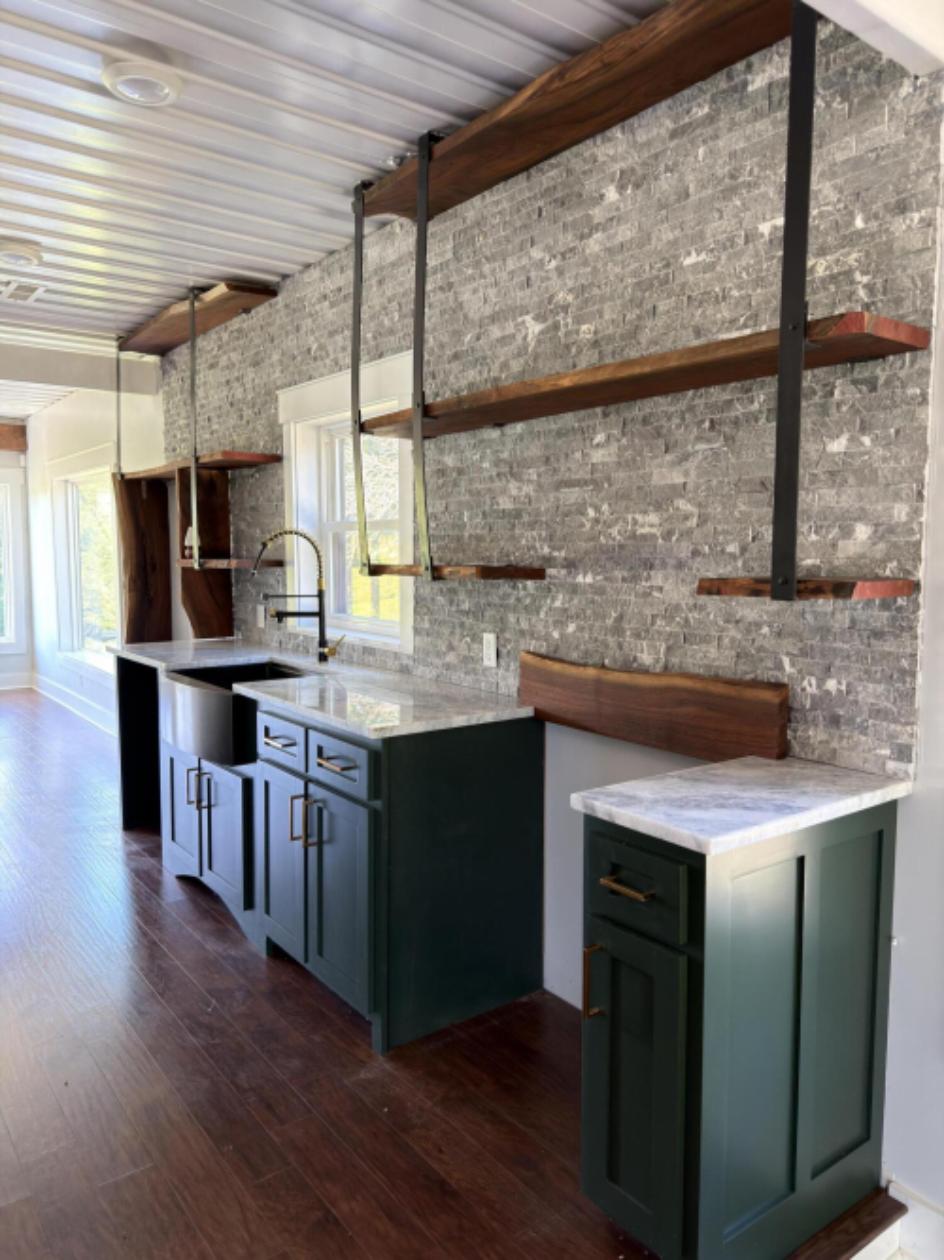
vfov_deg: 71.6
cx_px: 472
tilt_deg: -5.7
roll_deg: -0.3
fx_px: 873
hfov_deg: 56.8
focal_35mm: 24
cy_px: 630
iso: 200
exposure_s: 1/60
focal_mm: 6.76
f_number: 1.78
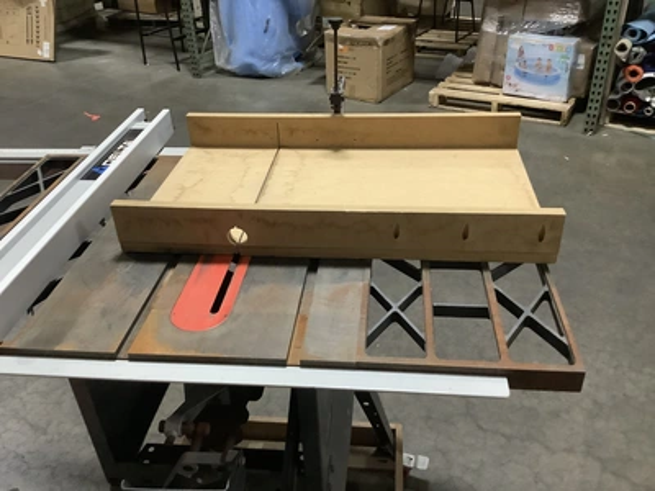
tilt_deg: -33.6
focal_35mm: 31
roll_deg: +2.6
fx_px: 587
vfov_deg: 45.4
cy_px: 246
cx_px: 328
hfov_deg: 58.4
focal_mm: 3.3
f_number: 2.4
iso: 500
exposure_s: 1/30
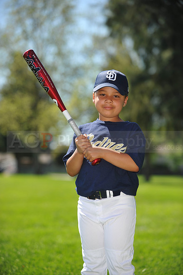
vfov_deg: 18.3
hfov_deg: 12.2
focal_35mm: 112
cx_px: 92
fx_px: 855
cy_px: 138
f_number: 4
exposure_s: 1/1250
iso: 200
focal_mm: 112
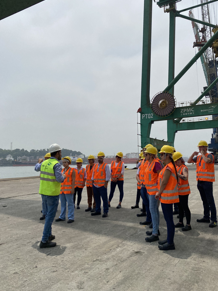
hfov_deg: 49.7
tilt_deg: +7.8
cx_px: 117
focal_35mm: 28
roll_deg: +0.8
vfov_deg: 63.4
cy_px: 136
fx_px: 235
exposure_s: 1/7194
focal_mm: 4.25
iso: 32
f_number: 1.8
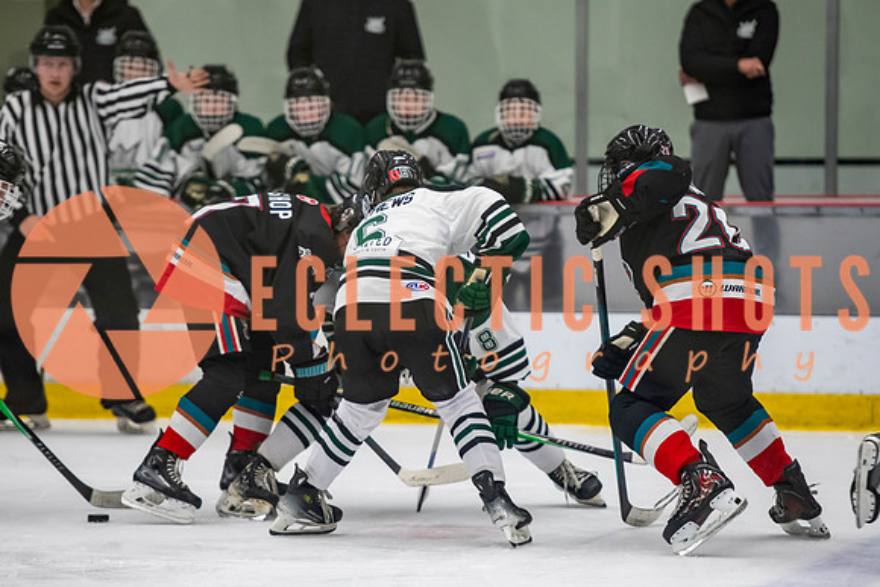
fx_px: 6075
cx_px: 434
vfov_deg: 5.5
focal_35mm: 248
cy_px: 294
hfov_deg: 8.3
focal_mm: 185
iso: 2000
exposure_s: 1/640
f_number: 3.2
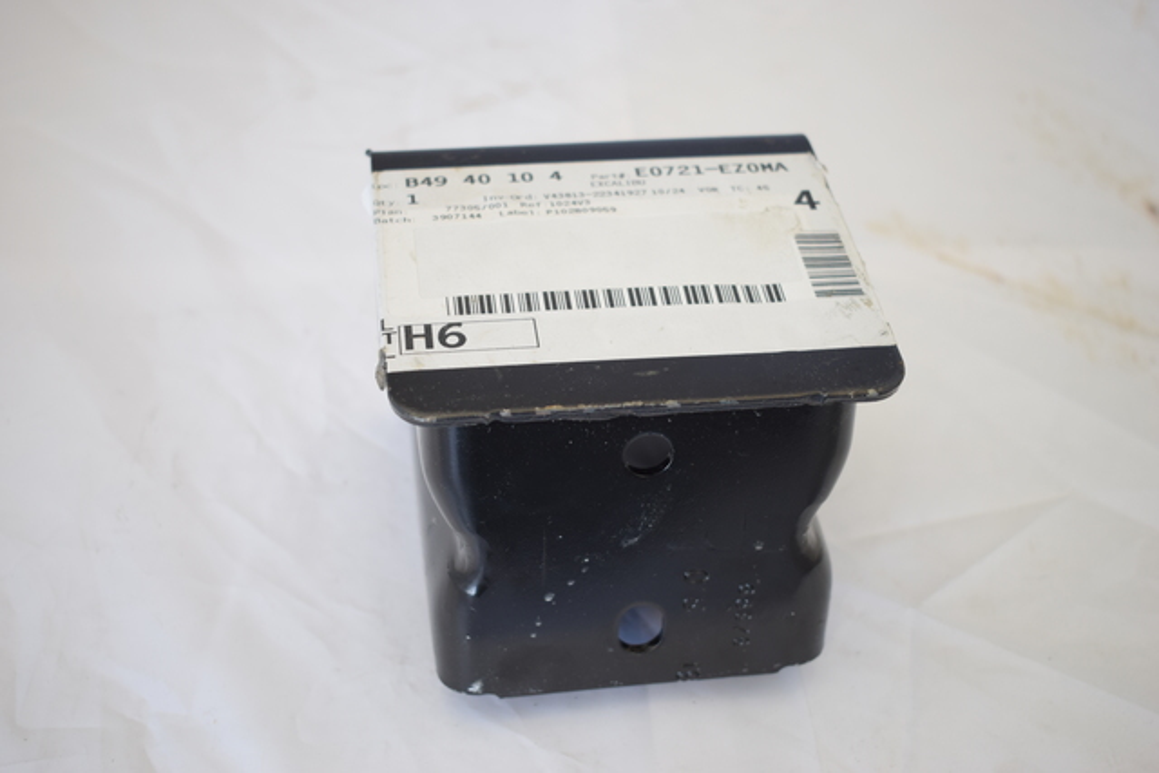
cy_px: 386
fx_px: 1642
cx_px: 580
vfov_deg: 26.5
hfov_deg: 38.9
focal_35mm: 51
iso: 400
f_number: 4.5
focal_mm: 34
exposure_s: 1/80
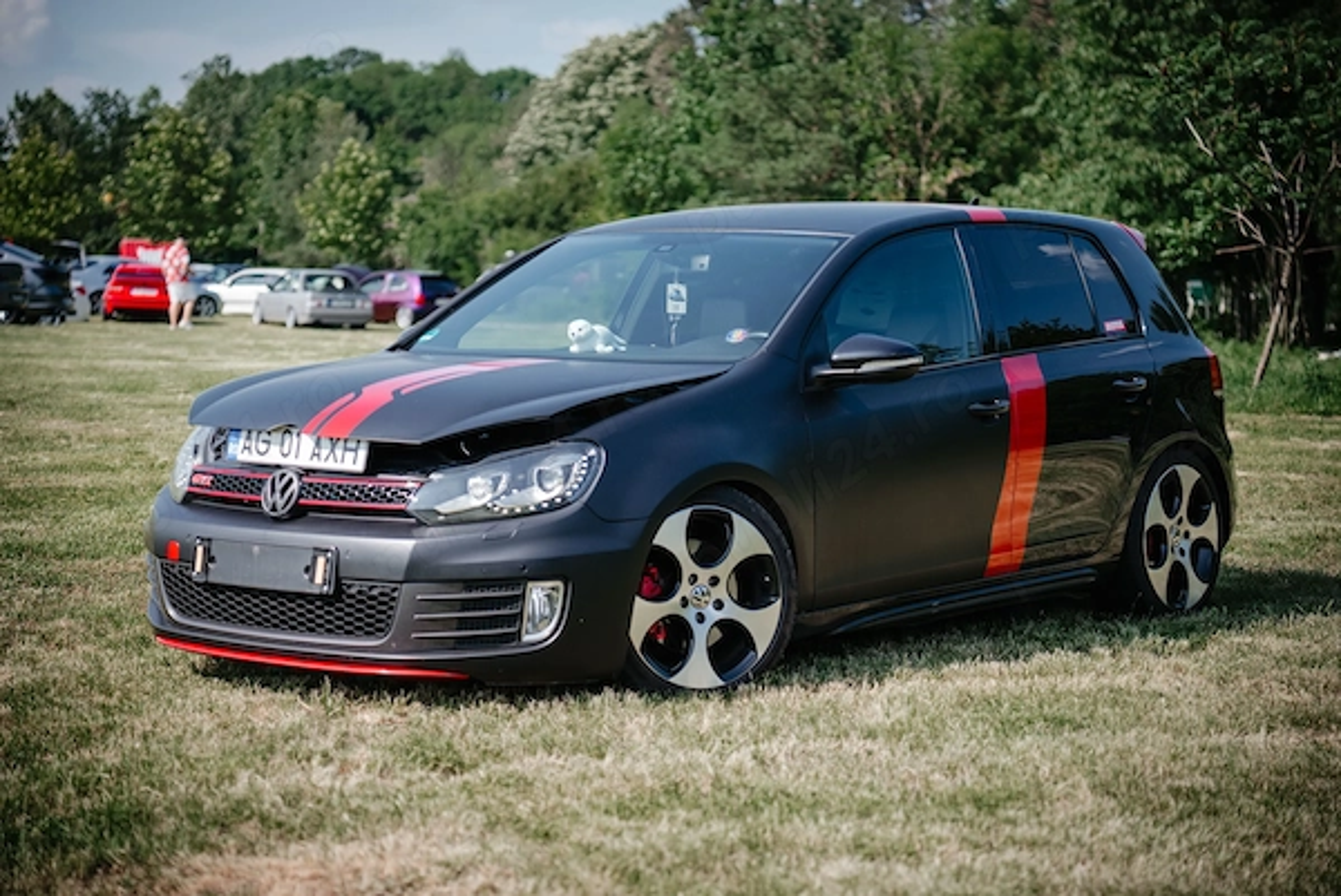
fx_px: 2796
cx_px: 670
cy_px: 448
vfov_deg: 18.2
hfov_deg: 27.0
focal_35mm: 75
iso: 250
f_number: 2.8
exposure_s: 1/2000
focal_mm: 75
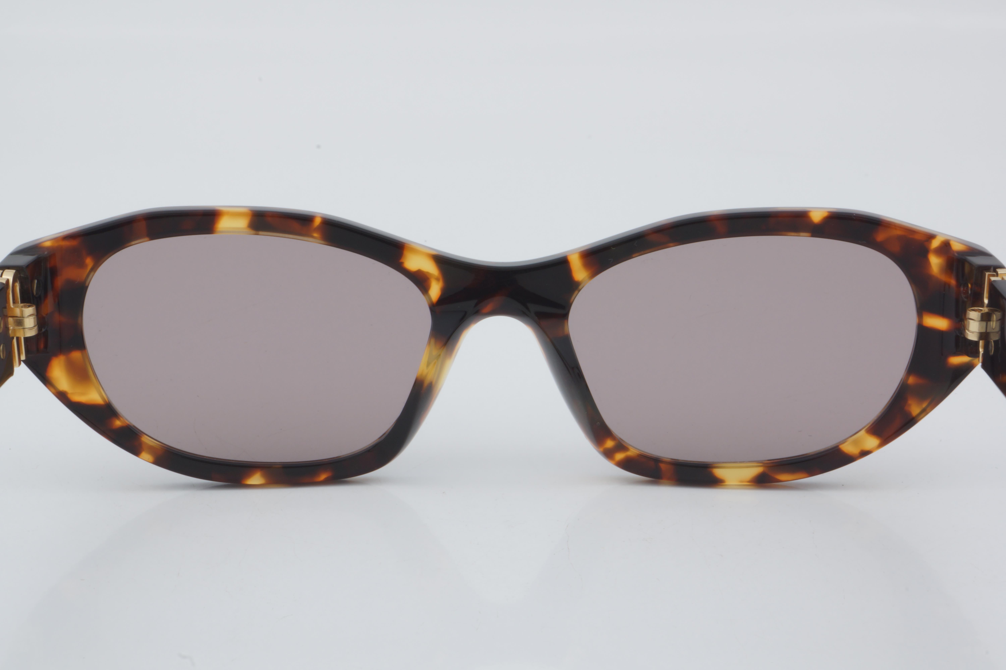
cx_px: 503
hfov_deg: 24.6
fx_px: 2305
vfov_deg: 16.6
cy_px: 335
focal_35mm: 82
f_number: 32
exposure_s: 1/3
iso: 100
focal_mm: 55
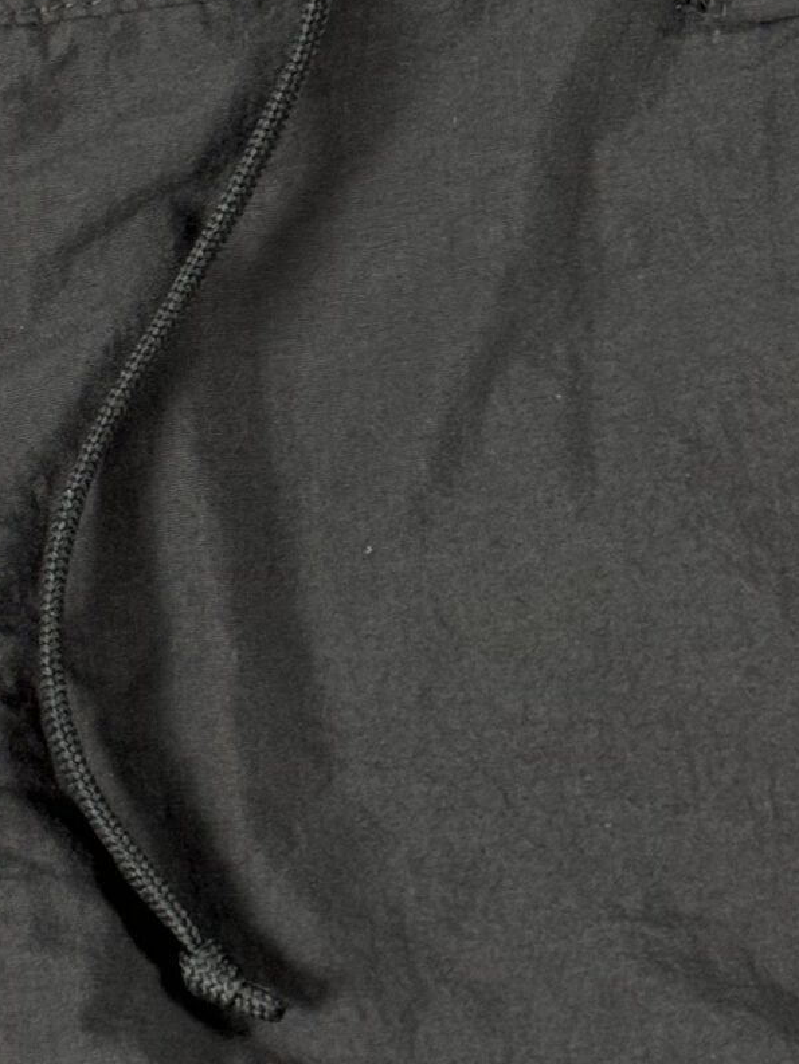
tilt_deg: -81.6
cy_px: 323
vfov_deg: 12.7
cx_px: -185
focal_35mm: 155
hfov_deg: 9.4
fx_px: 4769
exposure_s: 1/60
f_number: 1.78
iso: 160
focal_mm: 6.76
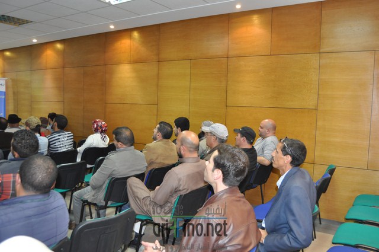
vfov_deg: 43.5
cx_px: 190
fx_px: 315
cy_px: 126
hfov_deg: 62.0
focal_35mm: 30
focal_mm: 20
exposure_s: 1/60
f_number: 3.5
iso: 800
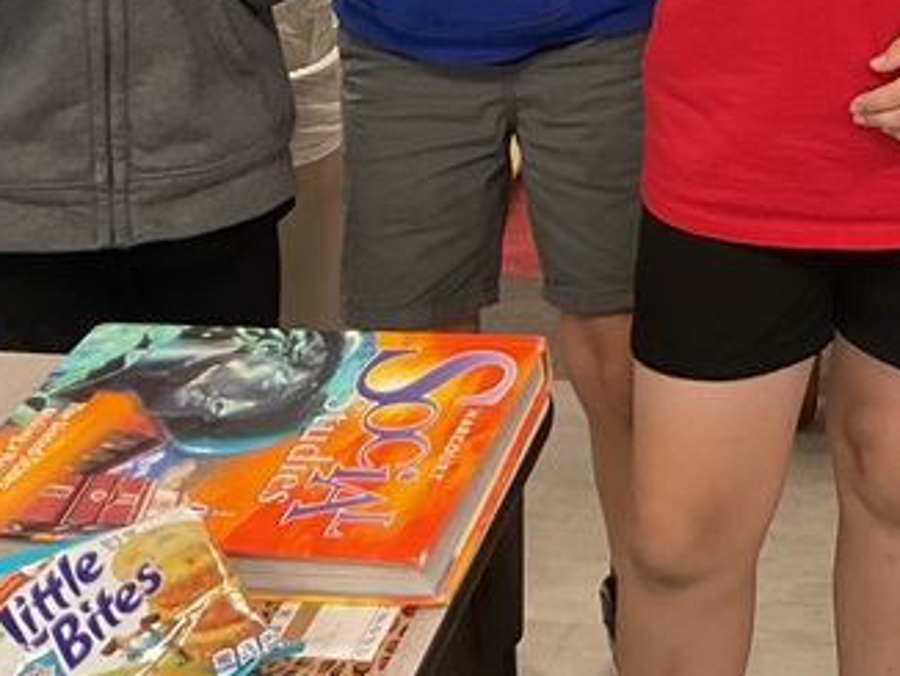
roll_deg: -0.1
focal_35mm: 91
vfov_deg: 15.0
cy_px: -348
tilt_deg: -13.1
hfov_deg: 20.7
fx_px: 2368
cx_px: 936
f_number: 1.8
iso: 80
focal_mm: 3
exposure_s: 1/60
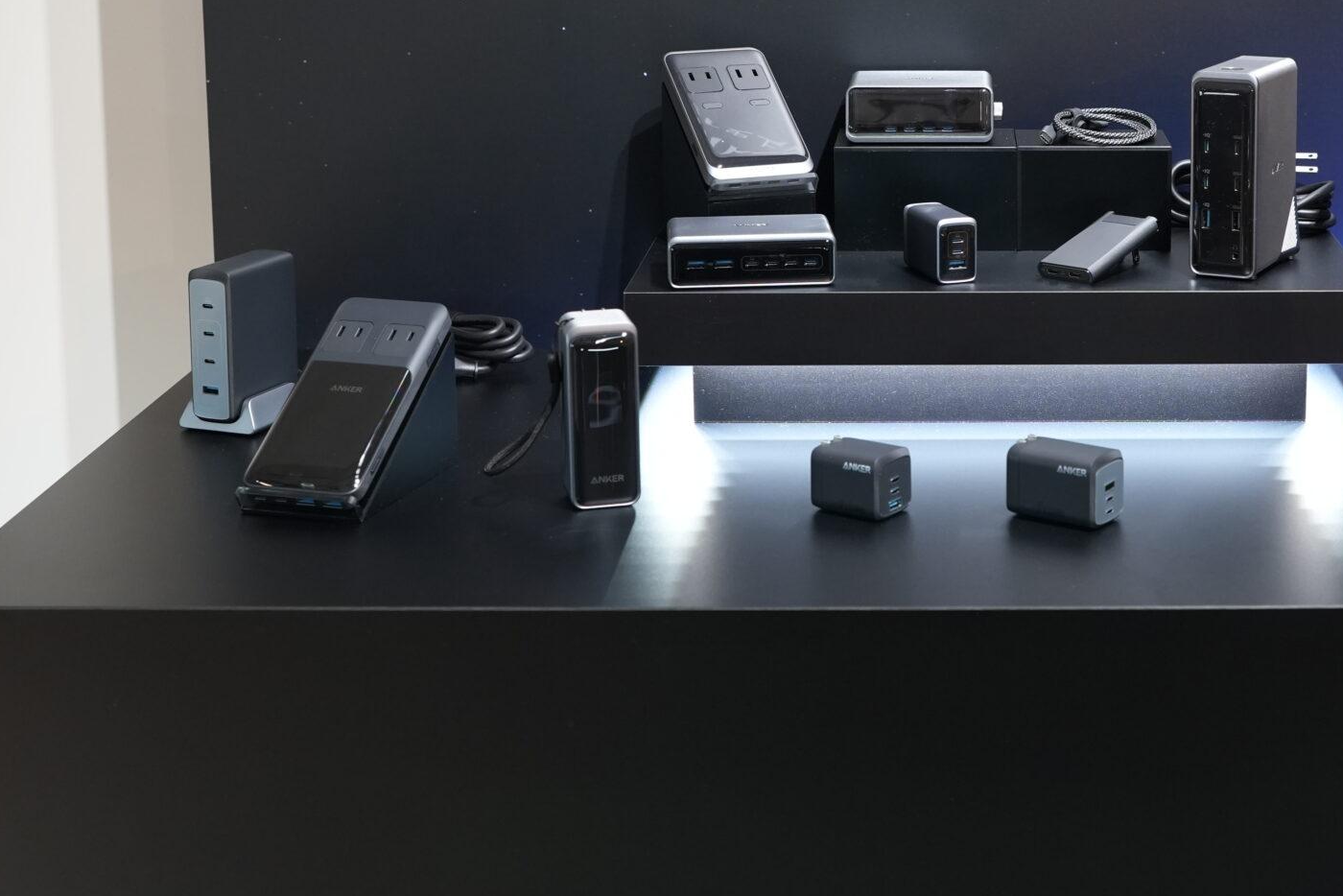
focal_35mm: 64
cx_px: 957
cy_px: 124
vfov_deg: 20.9
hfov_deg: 31.0
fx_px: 2388
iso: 1600
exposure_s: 1/60
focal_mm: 35
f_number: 4
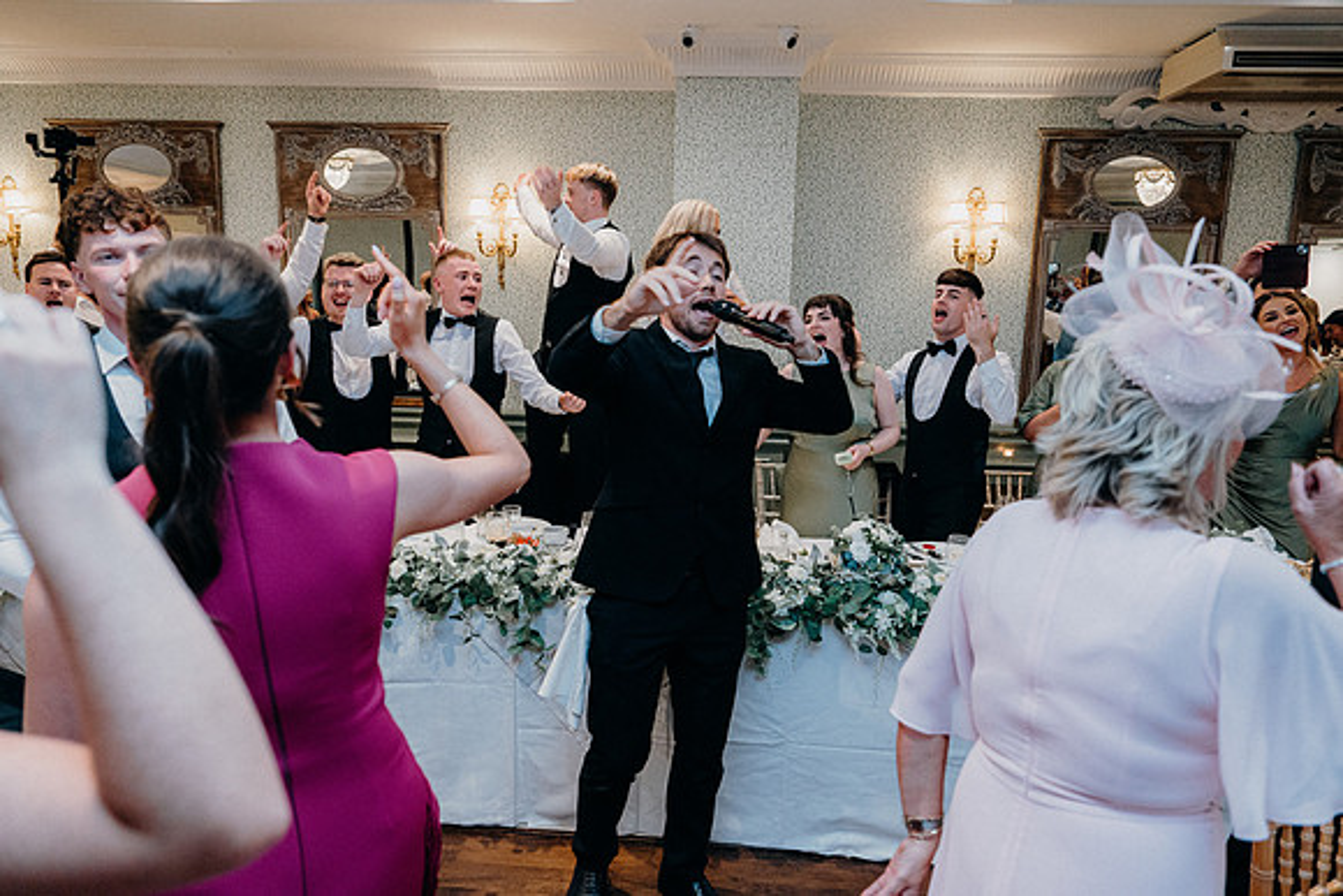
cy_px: 448
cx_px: 672
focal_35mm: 24
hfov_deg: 73.7
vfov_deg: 53.2
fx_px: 896
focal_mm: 24
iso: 2500
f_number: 3.5
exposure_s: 1/160
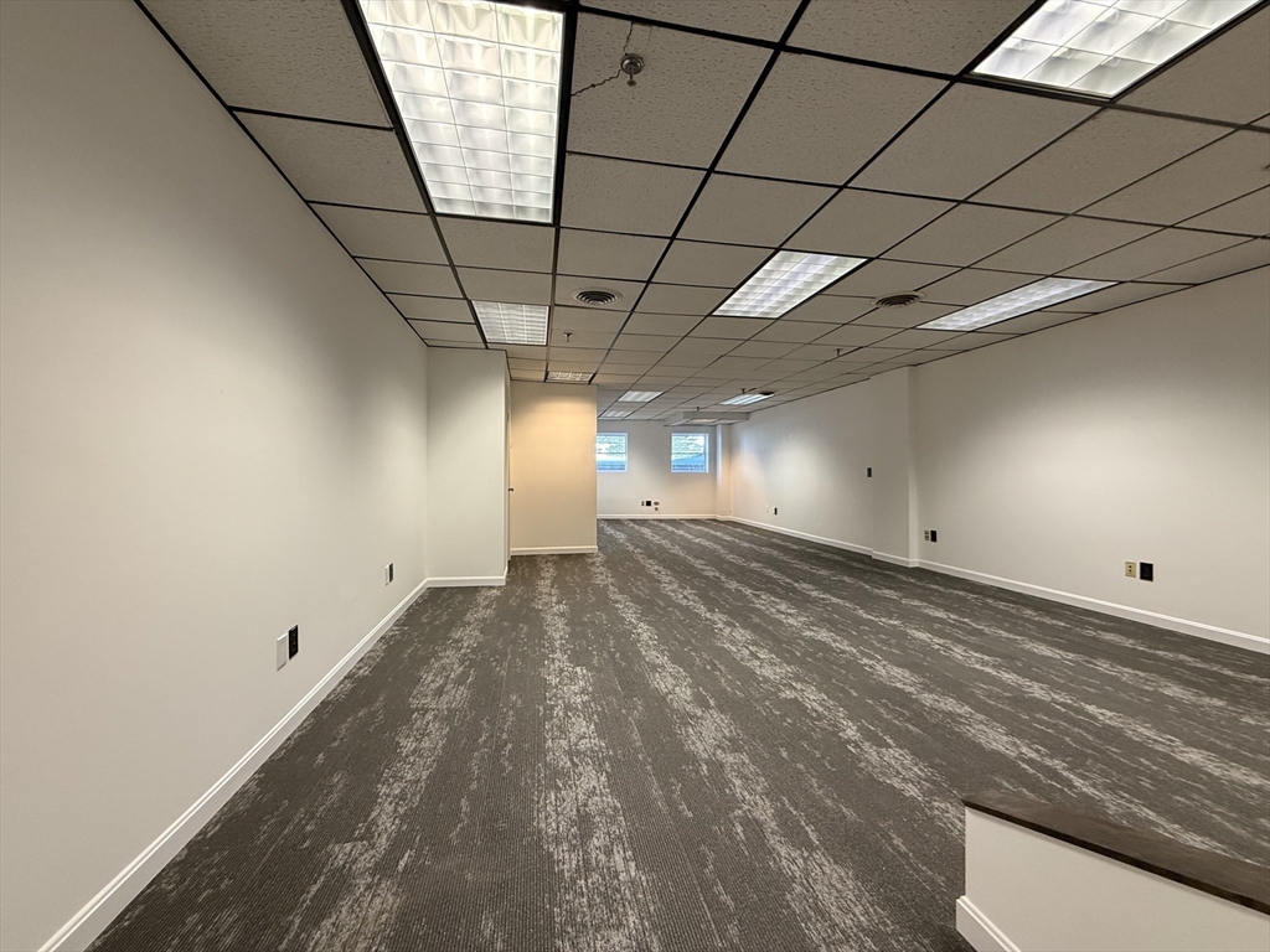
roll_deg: +0.4
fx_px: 514
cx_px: 635
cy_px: 476
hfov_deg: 102.1
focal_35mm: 14
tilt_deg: +0.1
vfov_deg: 85.7
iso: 200
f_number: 2.2
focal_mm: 2.22
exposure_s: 1/120
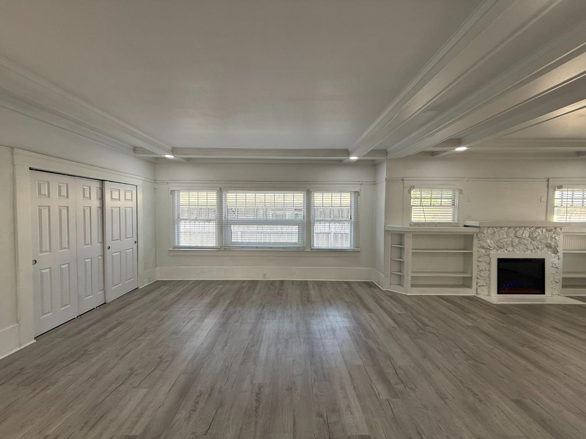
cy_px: 220
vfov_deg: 85.7
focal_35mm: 14
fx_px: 237
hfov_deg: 102.1
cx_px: 293
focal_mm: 2.22
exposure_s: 1/147
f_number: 2.2
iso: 64
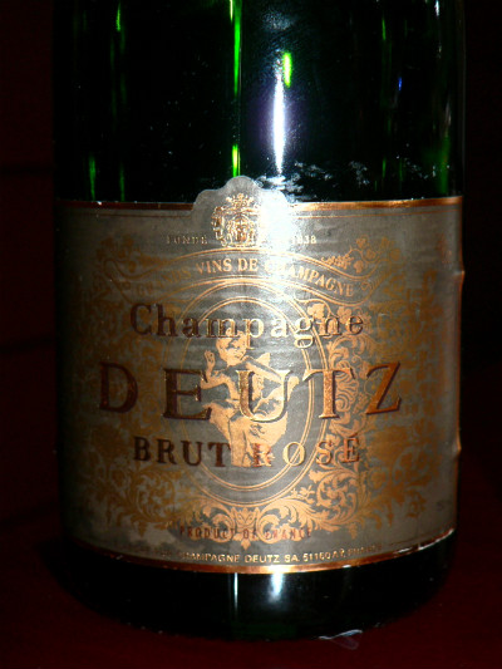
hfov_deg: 20.4
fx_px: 1392
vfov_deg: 27.0
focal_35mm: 72
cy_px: 334
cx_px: 251
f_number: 3.2
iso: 100
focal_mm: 12
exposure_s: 1/60
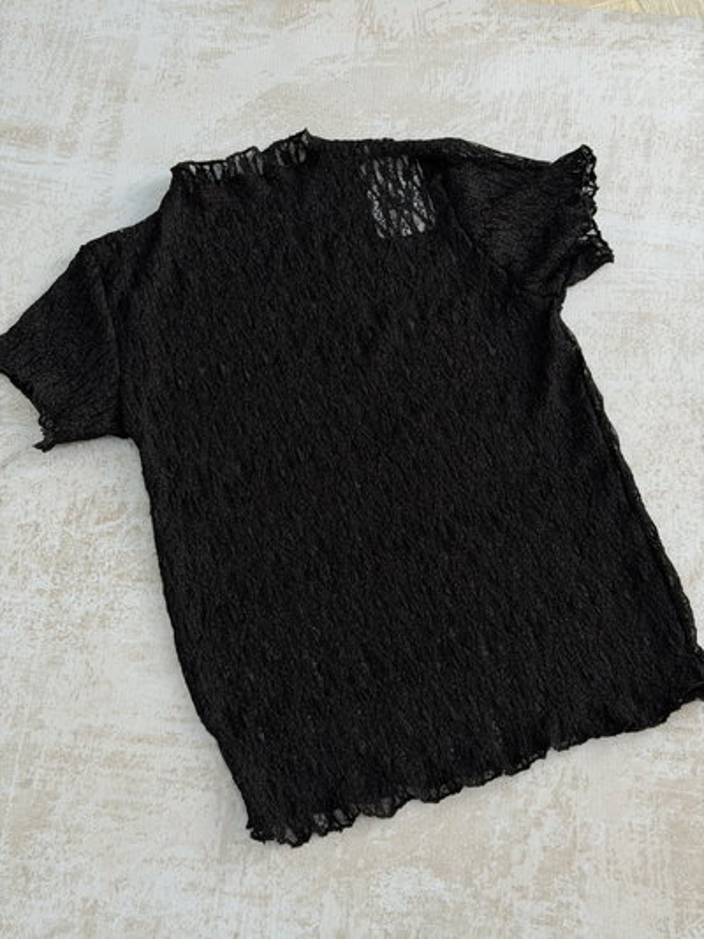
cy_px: 470
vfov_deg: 39.6
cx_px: 352
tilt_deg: -68.9
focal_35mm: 48
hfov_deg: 30.3
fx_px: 1301
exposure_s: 1/152
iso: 50
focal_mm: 6.76
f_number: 1.78
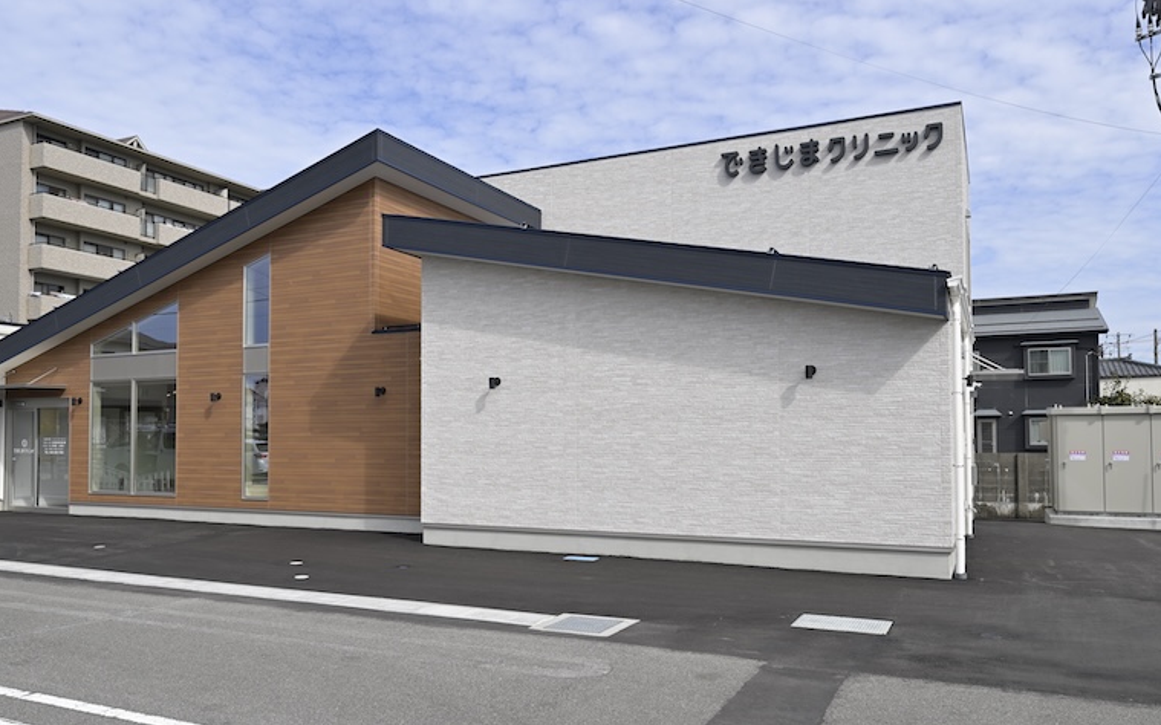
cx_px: 534
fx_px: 917
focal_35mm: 29
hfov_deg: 64.6
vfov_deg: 43.0
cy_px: 407
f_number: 8
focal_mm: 24
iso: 100
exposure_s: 1/320
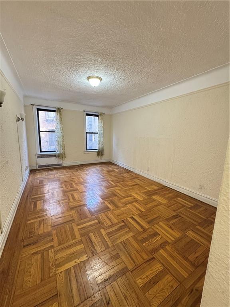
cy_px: 154
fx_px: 124
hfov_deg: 85.7
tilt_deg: -8.7
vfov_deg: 102.1
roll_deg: -1.0
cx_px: 115
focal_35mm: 14
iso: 400
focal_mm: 2.22
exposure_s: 1/60
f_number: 2.2
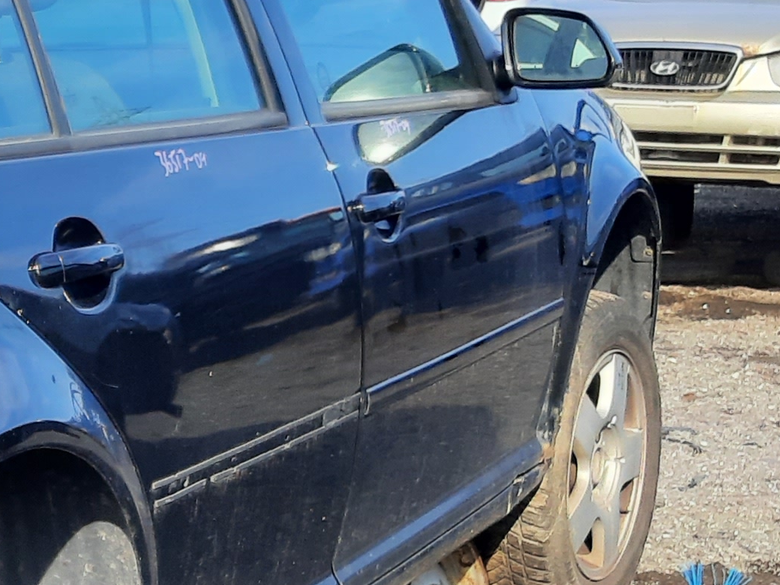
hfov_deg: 17.3
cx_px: -465
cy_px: 381
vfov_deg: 14.8
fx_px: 2253
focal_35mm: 100
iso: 40
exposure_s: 1/691
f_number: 1.7
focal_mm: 3.92
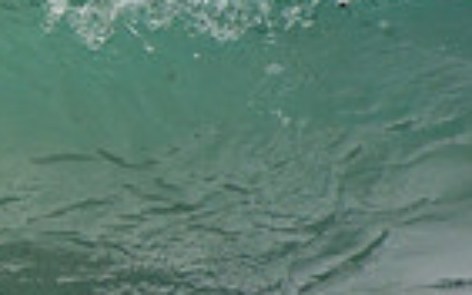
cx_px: -415
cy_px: 42
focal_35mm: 2520
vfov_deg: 0.5
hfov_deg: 0.8
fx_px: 32403
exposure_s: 1/1250
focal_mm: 400
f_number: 5.6
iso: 280
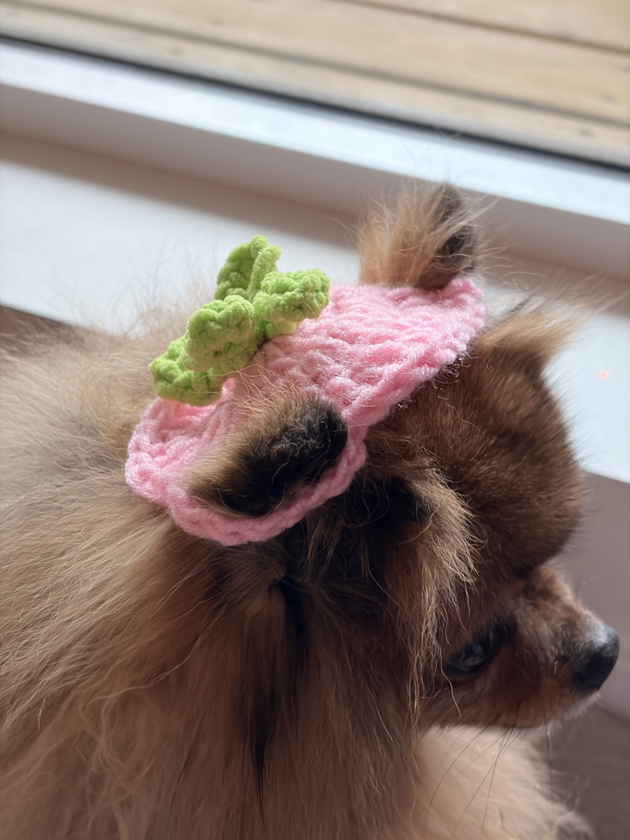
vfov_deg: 36.8
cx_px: 315
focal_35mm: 52
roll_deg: -3.6
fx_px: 1262
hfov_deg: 28.0
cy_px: 420
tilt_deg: -36.8
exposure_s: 1/60
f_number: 1.6
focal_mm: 5.96
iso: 100
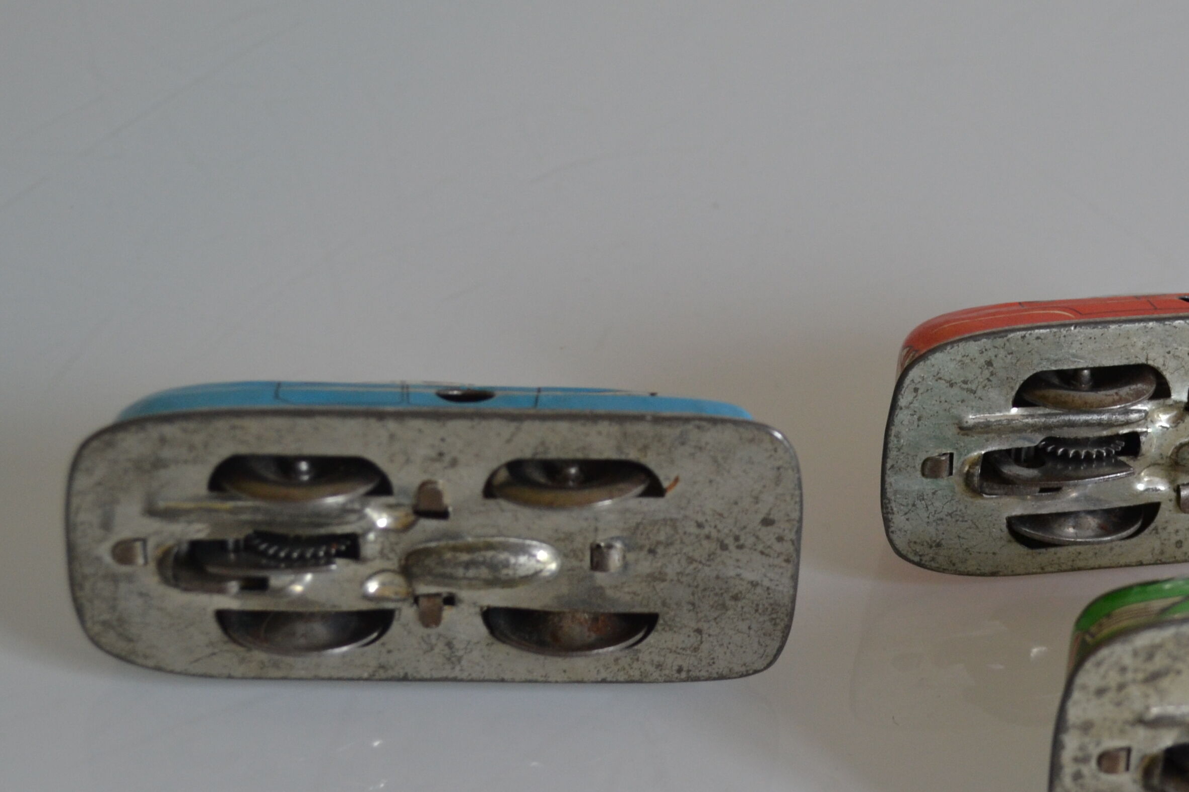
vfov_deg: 16.6
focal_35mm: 82
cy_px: 499
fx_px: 2708
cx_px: 894
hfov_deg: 24.5
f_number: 4.5
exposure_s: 1/60
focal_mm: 28
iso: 400
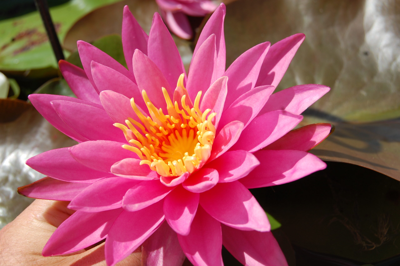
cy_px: 133
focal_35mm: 57
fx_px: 633
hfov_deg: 35.1
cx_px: 200
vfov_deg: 23.7
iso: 200
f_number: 10
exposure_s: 1/400
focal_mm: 38
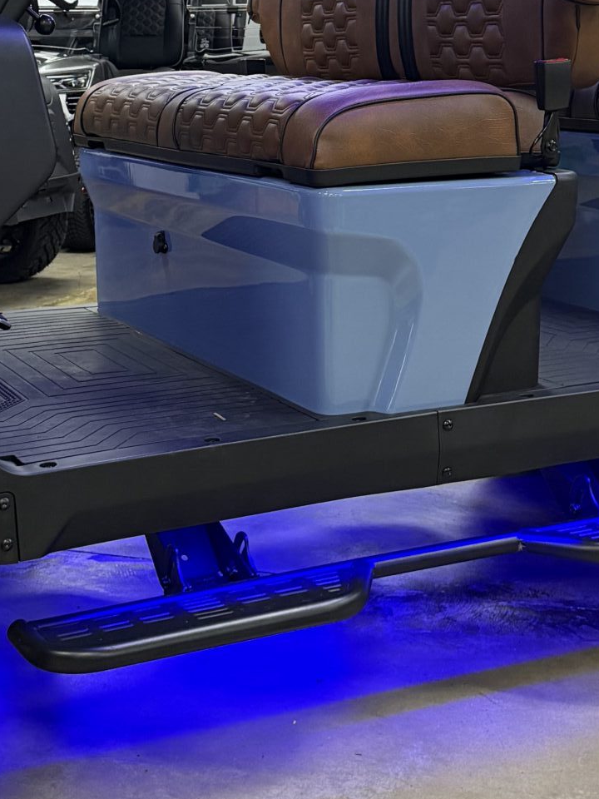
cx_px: 290
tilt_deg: -4.6
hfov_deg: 22.9
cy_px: 179
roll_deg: +0.0
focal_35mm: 64
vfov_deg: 29.7
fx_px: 1477
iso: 500
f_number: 1.78
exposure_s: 1/60
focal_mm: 6.76
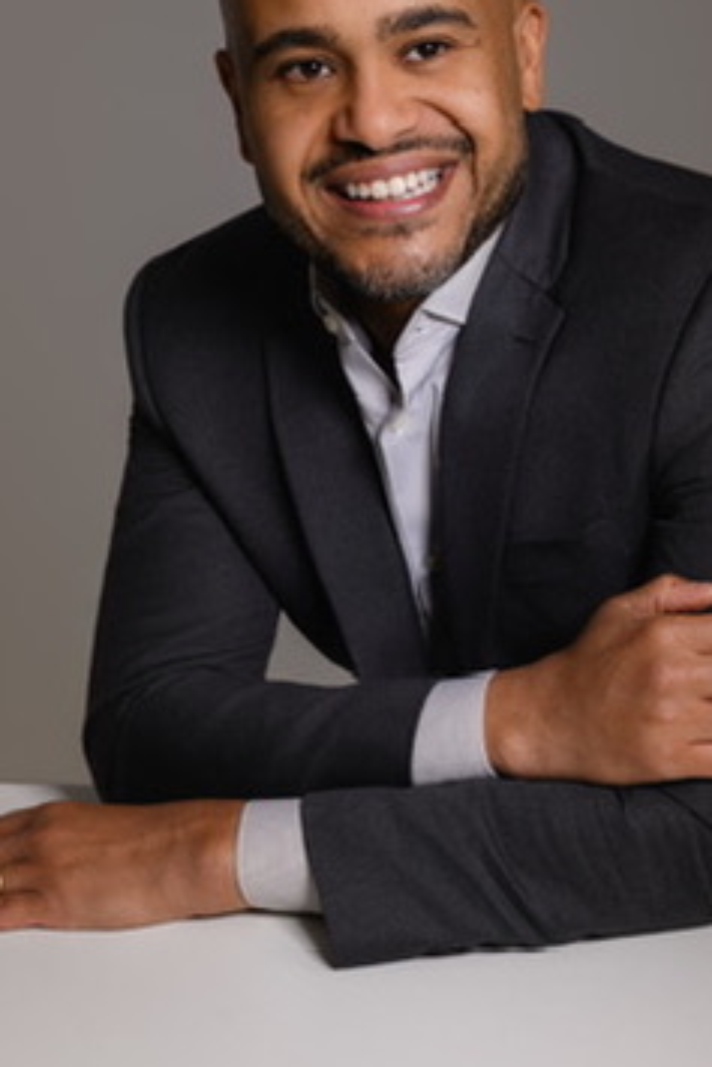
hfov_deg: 18.0
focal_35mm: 76
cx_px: 397
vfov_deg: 26.5
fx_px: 2252
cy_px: 394
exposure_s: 1/200
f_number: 7.1
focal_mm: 50
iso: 125
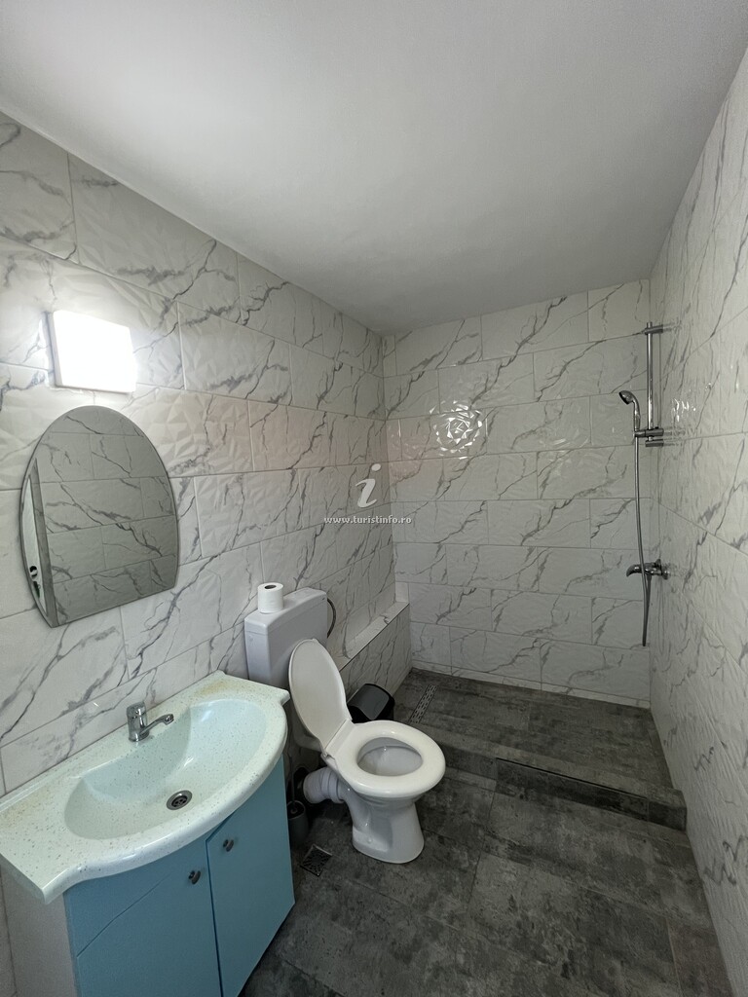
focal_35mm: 13
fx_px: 375
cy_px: 498
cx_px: 374
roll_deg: +3.6
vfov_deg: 106.2
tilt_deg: -3.9
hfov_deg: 89.9
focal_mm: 1.57
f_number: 1.8
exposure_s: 1/100
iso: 160
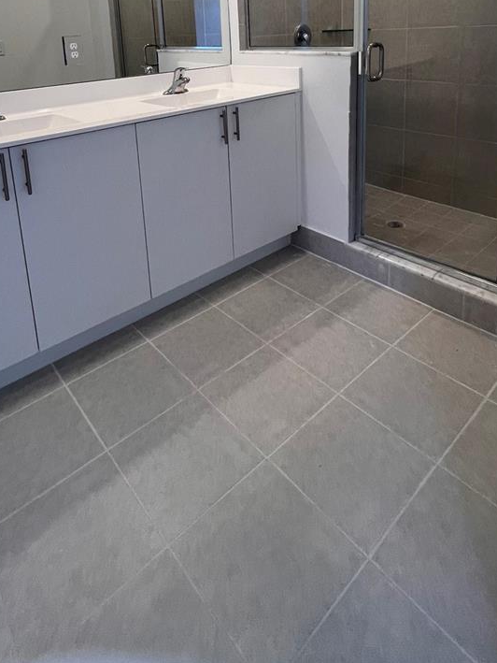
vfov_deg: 68.0
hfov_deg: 61.0
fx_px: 421
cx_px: 228
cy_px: 119
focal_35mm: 22
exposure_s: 1/120
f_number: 1.8
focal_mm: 1.57
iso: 125
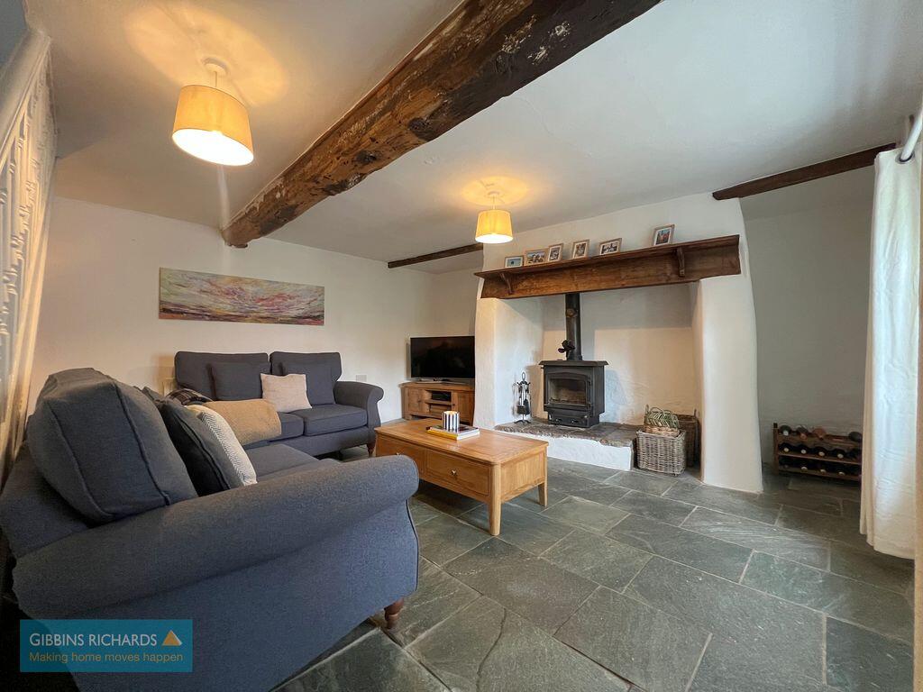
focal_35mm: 13
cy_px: 346
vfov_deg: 89.9
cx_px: 462
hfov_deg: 106.2
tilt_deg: +1.5
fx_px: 347
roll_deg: +0.3
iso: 320
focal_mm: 1.57
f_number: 1.8
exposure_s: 1/50
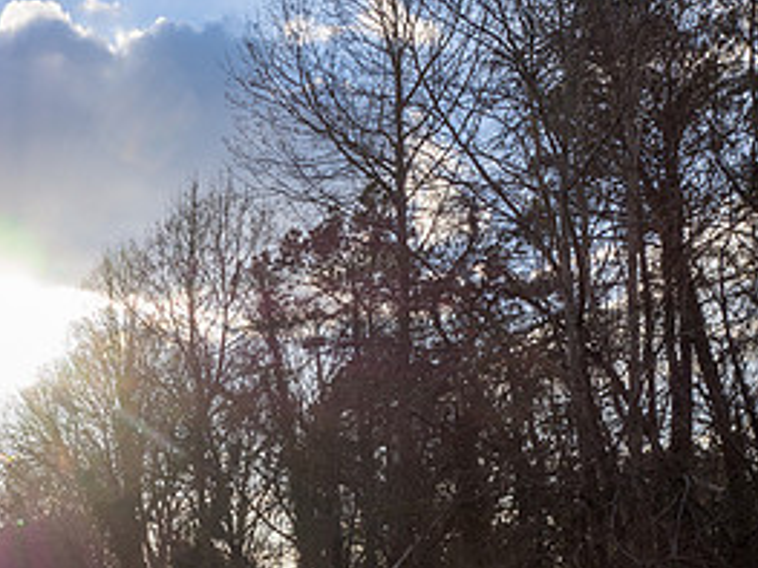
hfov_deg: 33.5
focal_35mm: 53
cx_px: 23
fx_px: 1160
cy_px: 618
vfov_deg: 25.6
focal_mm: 12
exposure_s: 1/320
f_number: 7.1
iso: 200
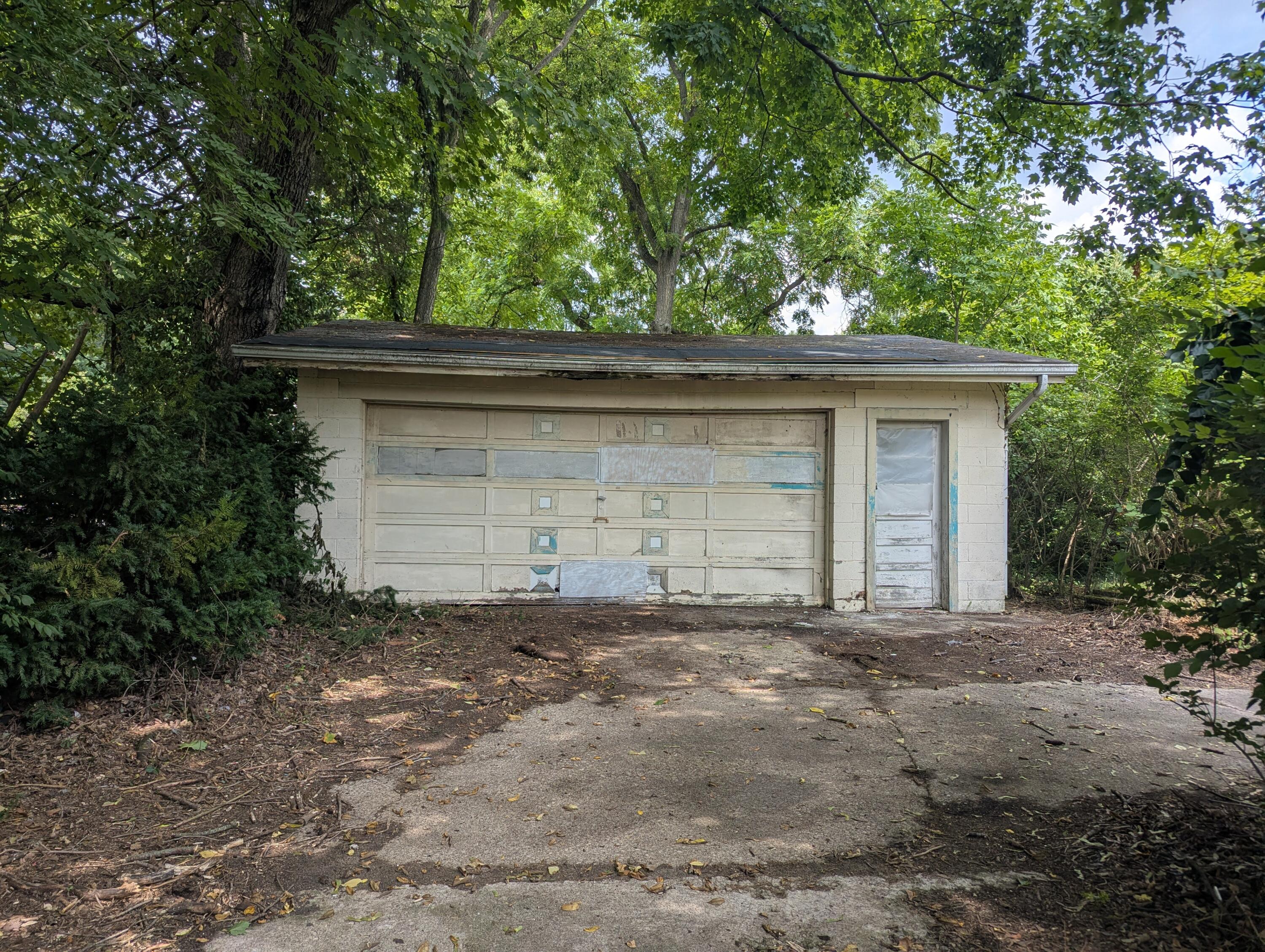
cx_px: 632
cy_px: 476
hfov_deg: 71.5
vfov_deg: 56.9
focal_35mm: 24
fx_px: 878
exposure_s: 1/877
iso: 39
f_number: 1.85
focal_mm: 6.81
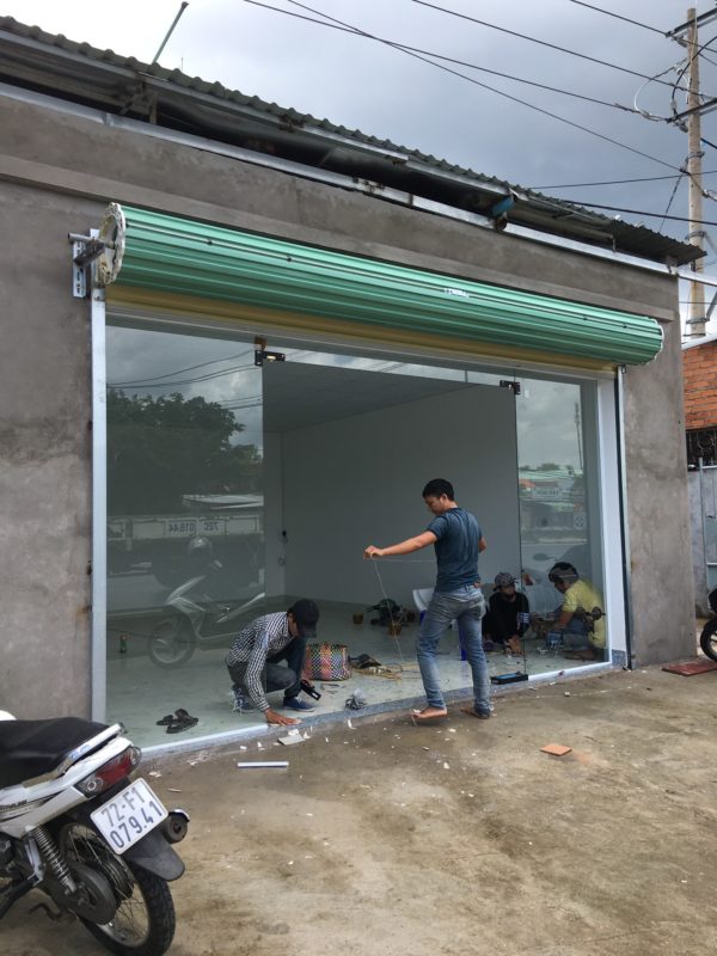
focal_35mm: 29
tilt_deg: +3.8
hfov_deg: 48.2
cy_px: 478
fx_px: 801
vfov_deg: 61.7
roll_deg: +0.9
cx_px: 358
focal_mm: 4.15
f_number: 2.2
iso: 25
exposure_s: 1/641
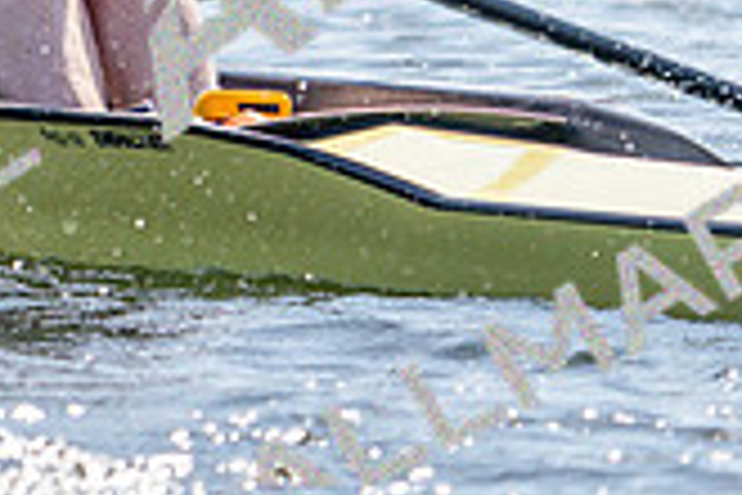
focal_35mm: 854
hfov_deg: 2.4
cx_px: -247
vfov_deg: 1.6
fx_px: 17601
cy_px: -286
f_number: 5.6
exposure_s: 1/2000
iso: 400
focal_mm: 243
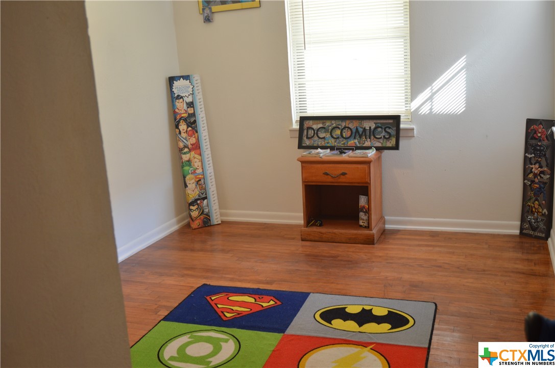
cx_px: 278
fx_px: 577
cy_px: 184
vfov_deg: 35.4
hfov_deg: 51.3
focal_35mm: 38
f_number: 3.8
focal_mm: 25
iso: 400
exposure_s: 1/30
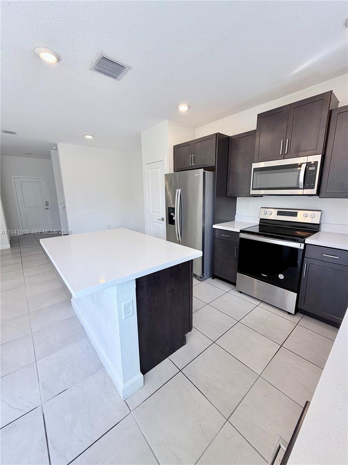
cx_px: 174
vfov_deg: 102.1
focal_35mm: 14
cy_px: 232
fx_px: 188
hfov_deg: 85.7
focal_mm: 2.22
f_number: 2.2
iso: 80
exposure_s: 1/120
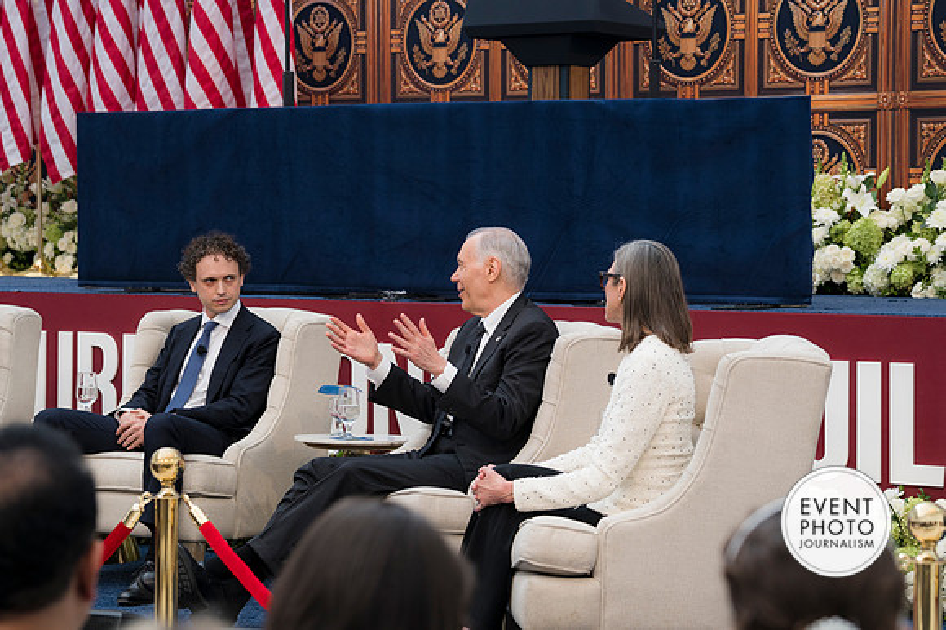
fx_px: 2600
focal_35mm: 99
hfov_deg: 20.6
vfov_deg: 13.8
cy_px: 315
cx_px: 473
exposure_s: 1/160
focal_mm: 66
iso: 200
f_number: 4
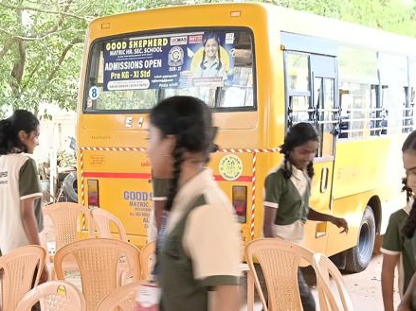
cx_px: 80
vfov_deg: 22.5
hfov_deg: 30.0
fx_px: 757
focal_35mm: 63
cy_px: 302
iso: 320
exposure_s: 1/60
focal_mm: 3.98
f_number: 1.8
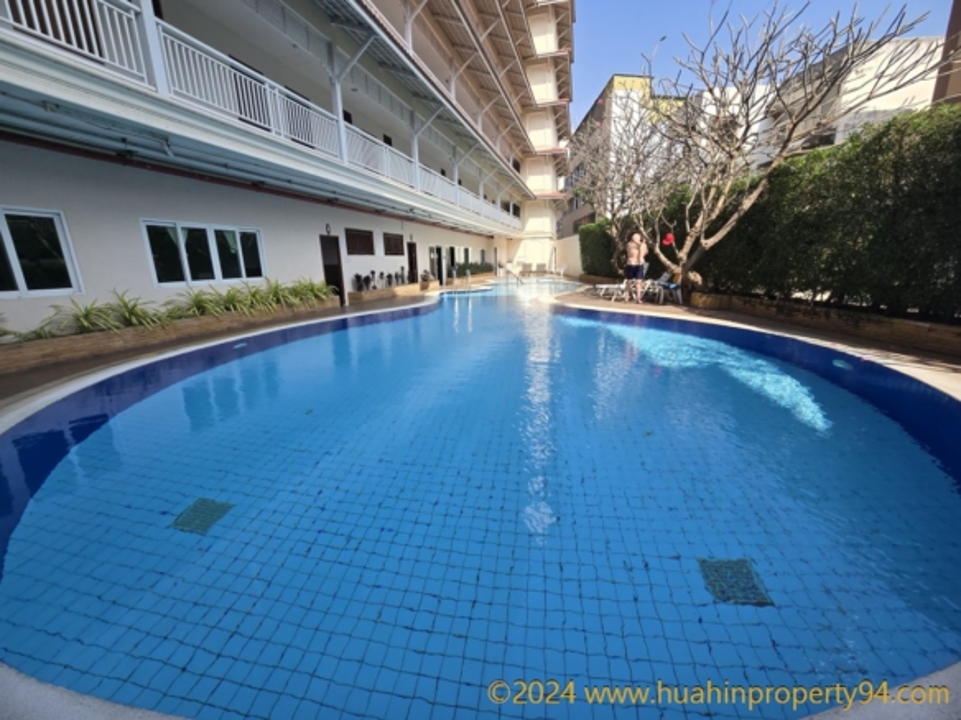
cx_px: 480
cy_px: 360
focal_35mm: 13
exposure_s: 1/1167
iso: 50
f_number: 2.2
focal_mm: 2.2
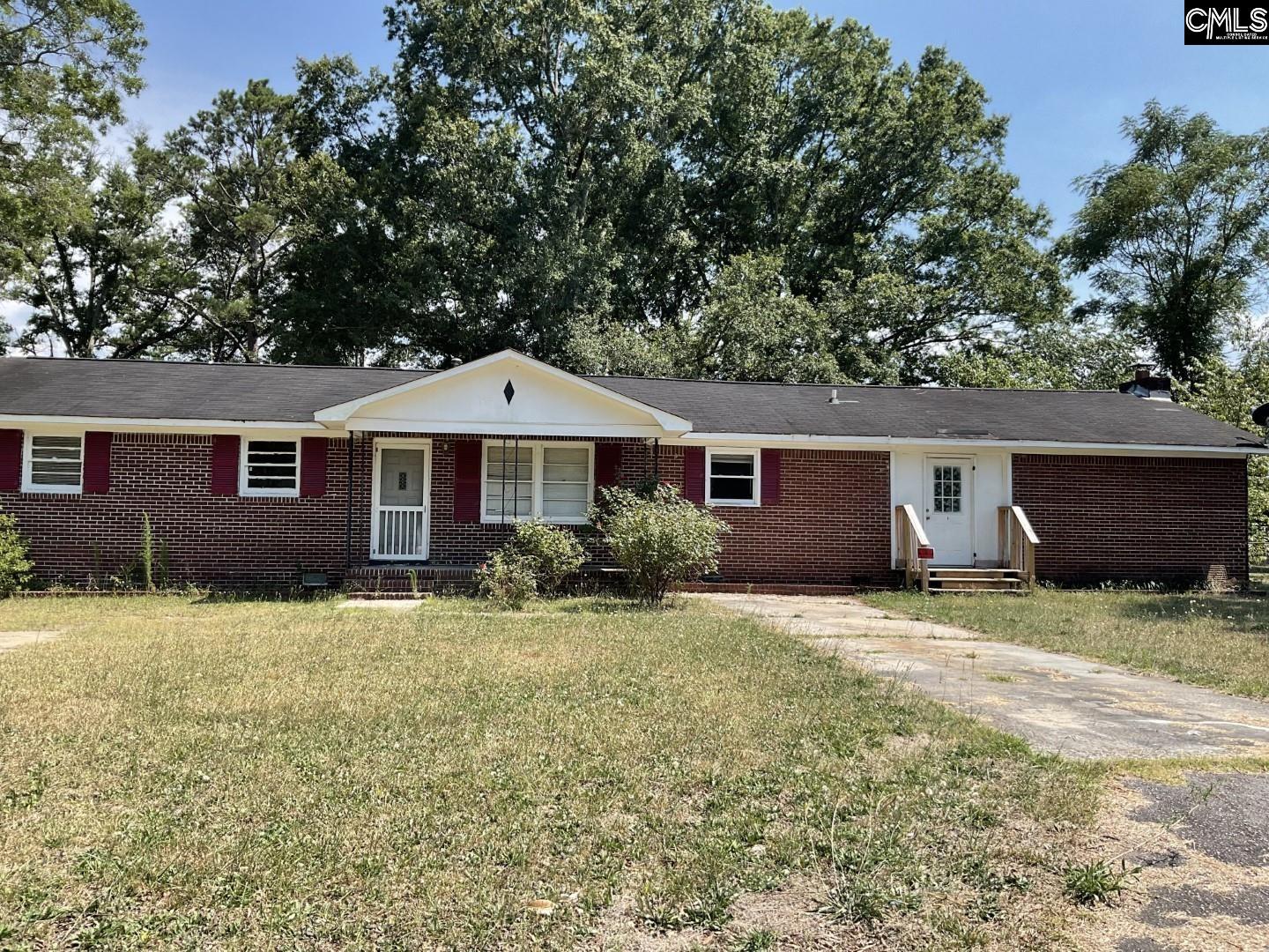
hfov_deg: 61.7
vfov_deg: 48.2
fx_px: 1063
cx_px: 634
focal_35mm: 29
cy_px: 476
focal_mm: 3
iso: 16
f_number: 1.8
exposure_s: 1/1076
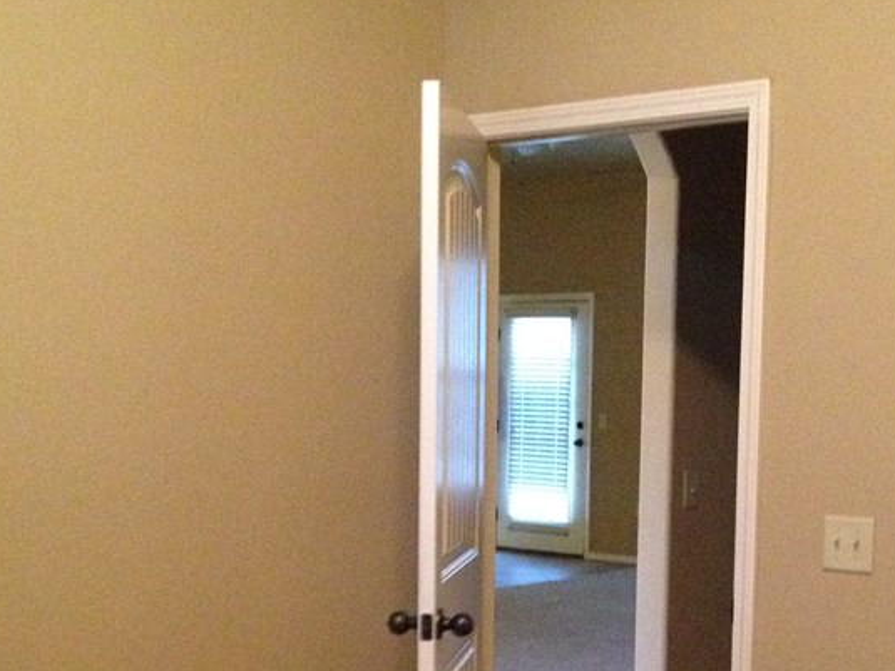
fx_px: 1732
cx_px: 544
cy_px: 540
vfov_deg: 21.6
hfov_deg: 28.9
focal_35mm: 67
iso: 640
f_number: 2.4
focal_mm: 4.28
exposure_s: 1/15
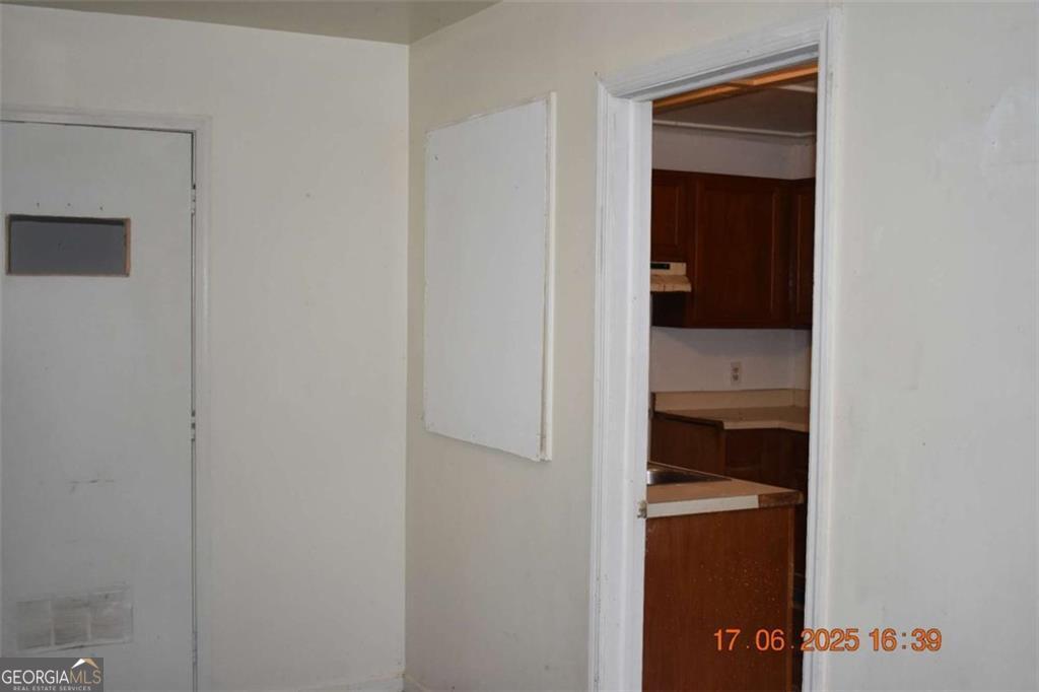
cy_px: 346
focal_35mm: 42
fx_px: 1212
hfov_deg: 46.4
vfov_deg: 31.9
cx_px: 520
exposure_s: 1/125
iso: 900
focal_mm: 28
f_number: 4.2
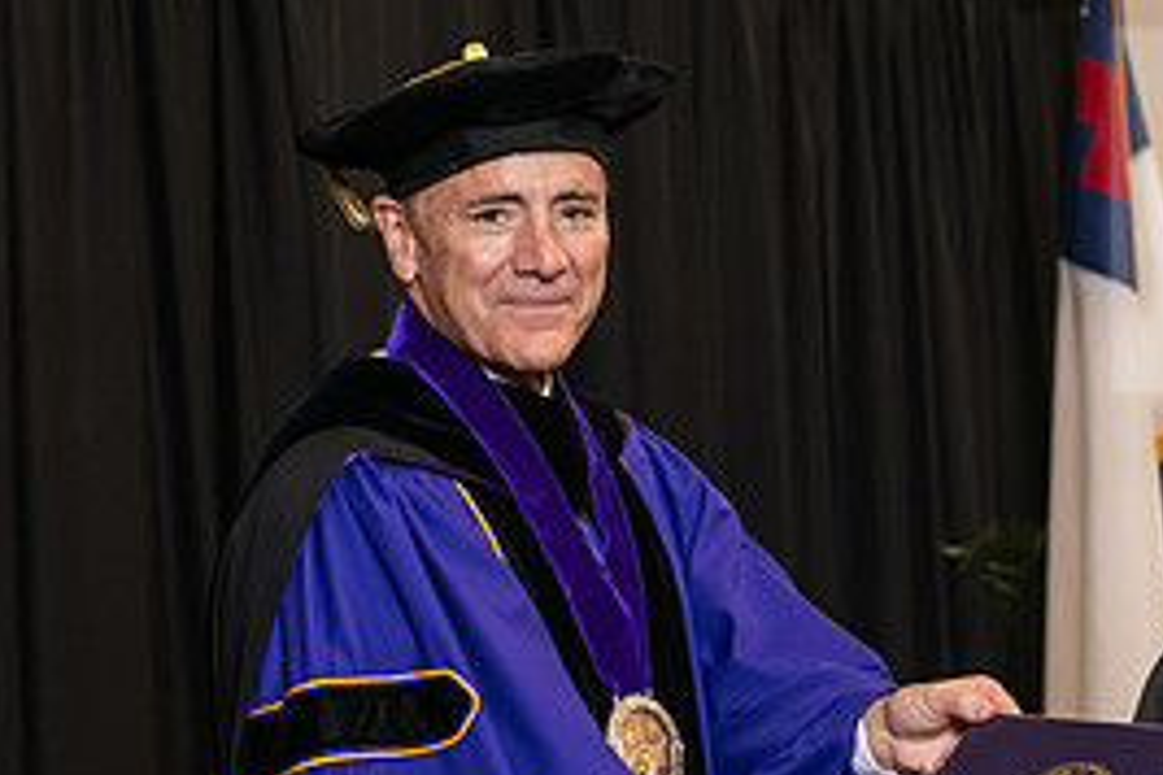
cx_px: 980
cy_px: 555
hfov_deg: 13.4
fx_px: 4910
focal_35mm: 152
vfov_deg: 9.0
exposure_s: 1/125
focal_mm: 70
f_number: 5
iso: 1600
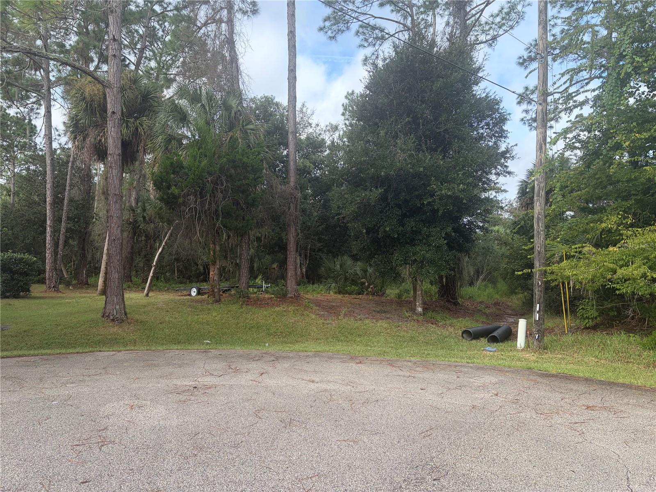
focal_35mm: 26
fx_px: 493
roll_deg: -1.1
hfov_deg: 67.3
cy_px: 246
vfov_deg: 53.1
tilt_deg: +2.9
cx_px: 328
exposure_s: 1/895
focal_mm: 5.96
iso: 50
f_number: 1.6
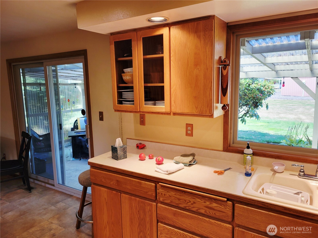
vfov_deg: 53.1
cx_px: 159
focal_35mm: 26
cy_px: 119
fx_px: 239
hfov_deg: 67.3
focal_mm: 5.4
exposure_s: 1/120
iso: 64
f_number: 1.8
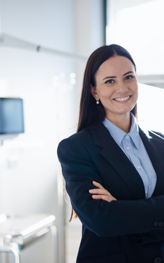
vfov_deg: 26.8
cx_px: 119
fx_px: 551
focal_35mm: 77
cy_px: 132
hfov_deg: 16.9
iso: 400
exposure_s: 1/250
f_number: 1.6
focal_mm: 50
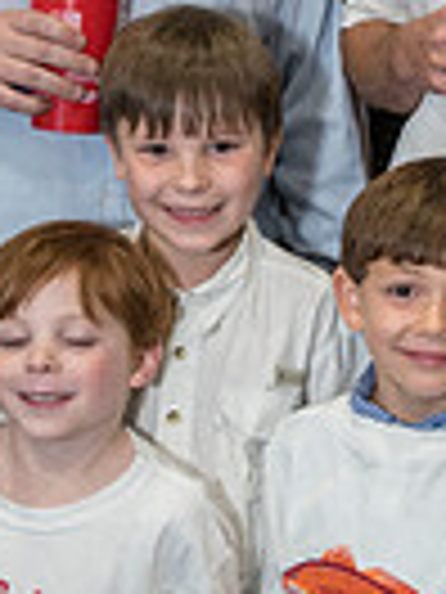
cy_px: 256
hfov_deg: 17.2
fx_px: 1460
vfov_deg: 23.0
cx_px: 360
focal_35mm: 85
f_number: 2.8
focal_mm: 26
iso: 1250
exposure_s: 1/400
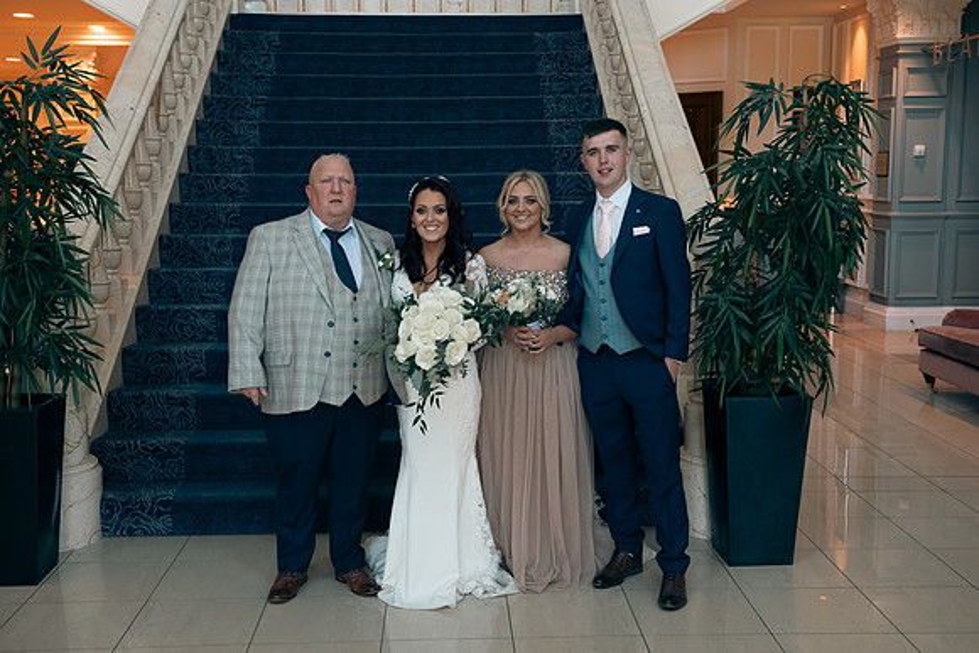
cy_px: 326
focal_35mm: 45
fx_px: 1212
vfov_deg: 30.2
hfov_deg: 44.0
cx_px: 490
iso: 1250
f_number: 5.6
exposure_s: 1/125
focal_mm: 44
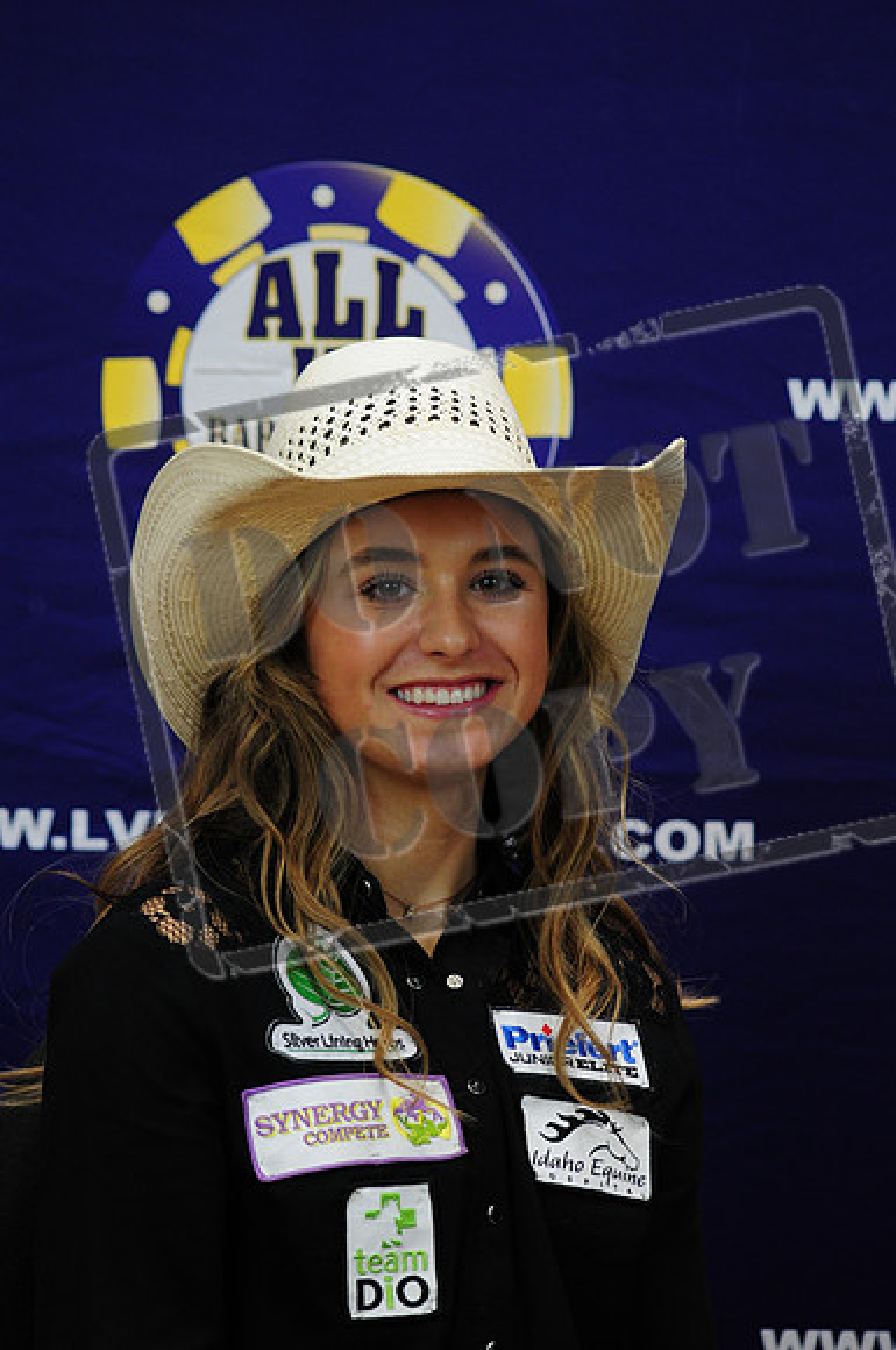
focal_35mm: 123
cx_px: 448
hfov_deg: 11.1
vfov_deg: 16.7
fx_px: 4605
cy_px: 675
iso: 640
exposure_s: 1/125
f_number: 4
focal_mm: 82
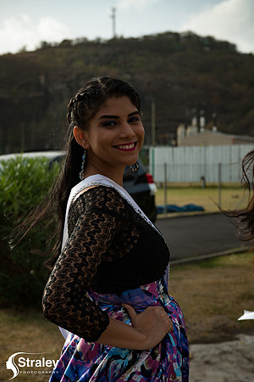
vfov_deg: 32.4
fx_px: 656
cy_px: 191
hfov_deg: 21.9
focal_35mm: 62
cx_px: 127
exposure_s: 1/250
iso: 80
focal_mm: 62
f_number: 6.3
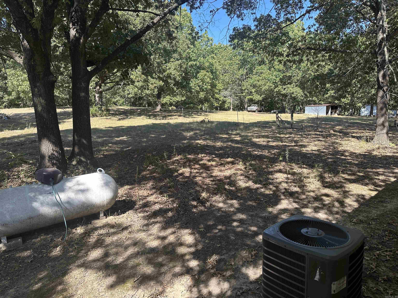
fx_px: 276
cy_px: 149
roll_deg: +1.3
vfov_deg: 56.8
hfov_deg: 71.6
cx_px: 199
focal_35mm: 24
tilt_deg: -5.9
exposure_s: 1/767
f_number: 1.78
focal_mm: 6.86
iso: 80
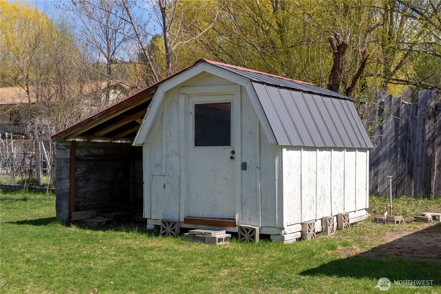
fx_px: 623
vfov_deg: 26.6
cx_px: 220
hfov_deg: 39.0
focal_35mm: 51
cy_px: 147
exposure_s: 1/8000
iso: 200
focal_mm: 50.8
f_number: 10
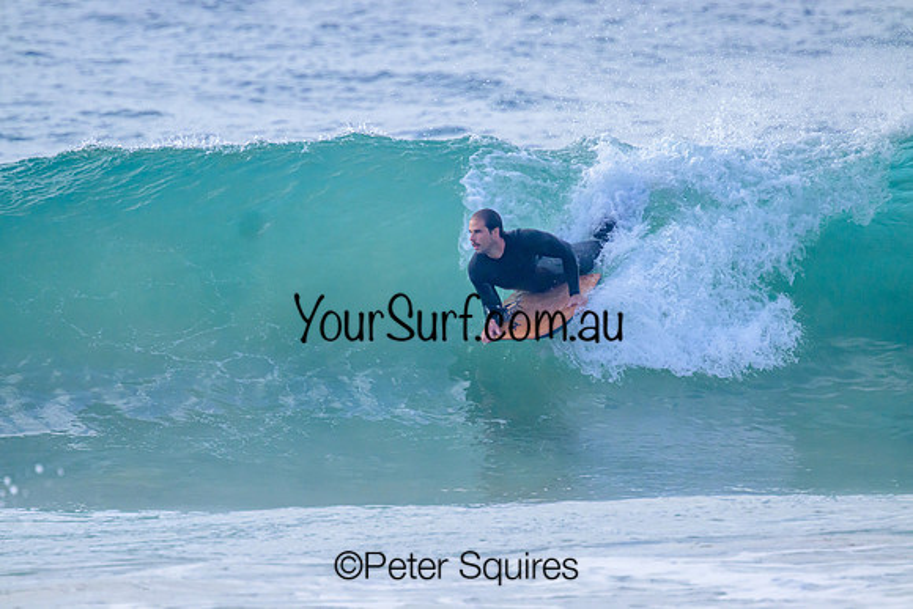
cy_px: 304
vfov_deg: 1.7
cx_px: 456
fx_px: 20293
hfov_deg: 2.6
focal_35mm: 800
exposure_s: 1/2000
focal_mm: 800
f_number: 11
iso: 2200
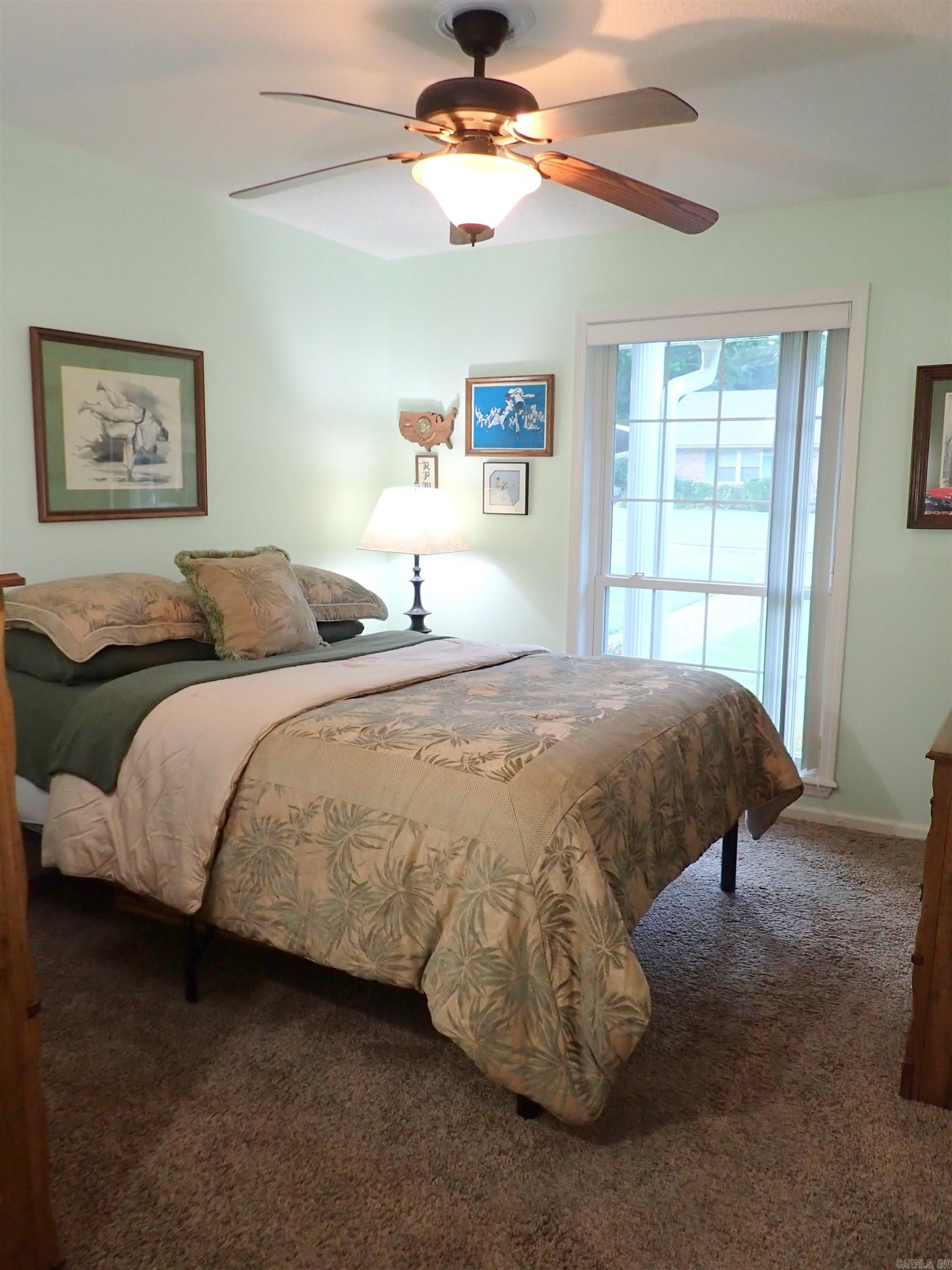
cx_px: 476
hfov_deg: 54.9
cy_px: 635
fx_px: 917
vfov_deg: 69.4
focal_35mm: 25
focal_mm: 4.5
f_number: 2
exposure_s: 1/50
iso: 200
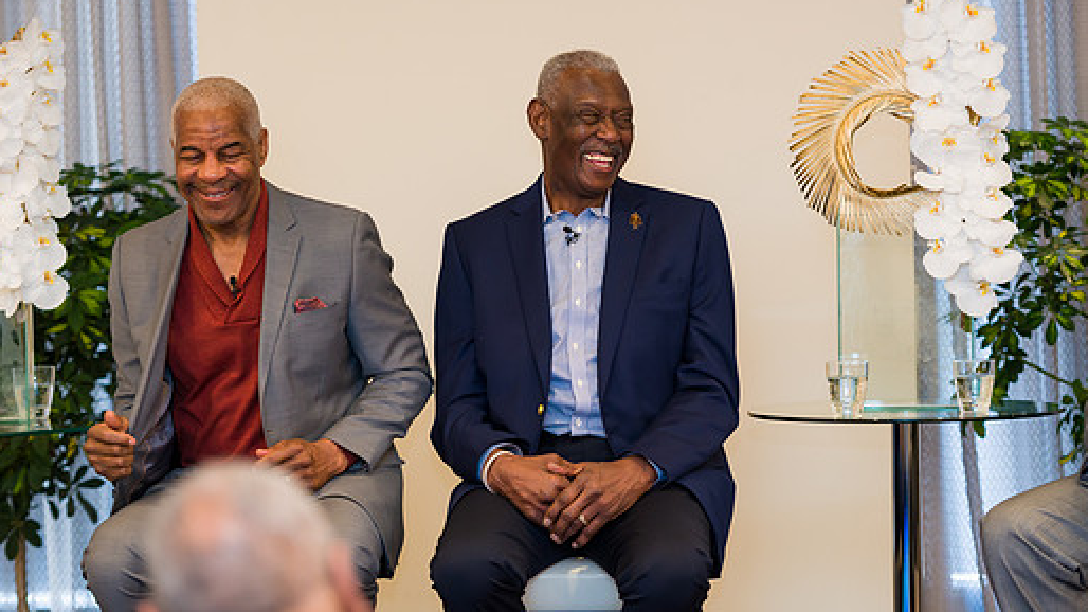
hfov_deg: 14.9
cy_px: 345
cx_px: 559
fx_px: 4154
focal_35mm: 144
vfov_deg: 8.4
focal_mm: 122
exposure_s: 1/200
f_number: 3.2
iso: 800
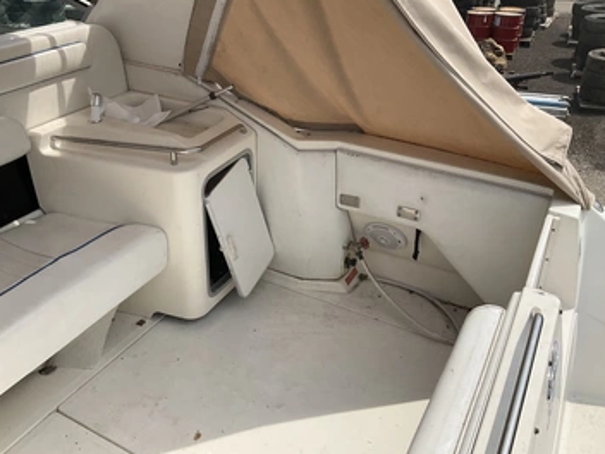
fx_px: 577
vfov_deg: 42.9
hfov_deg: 55.2
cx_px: 272
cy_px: 206
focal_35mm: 33
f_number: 1.8
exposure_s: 1/2801
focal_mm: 3
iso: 25
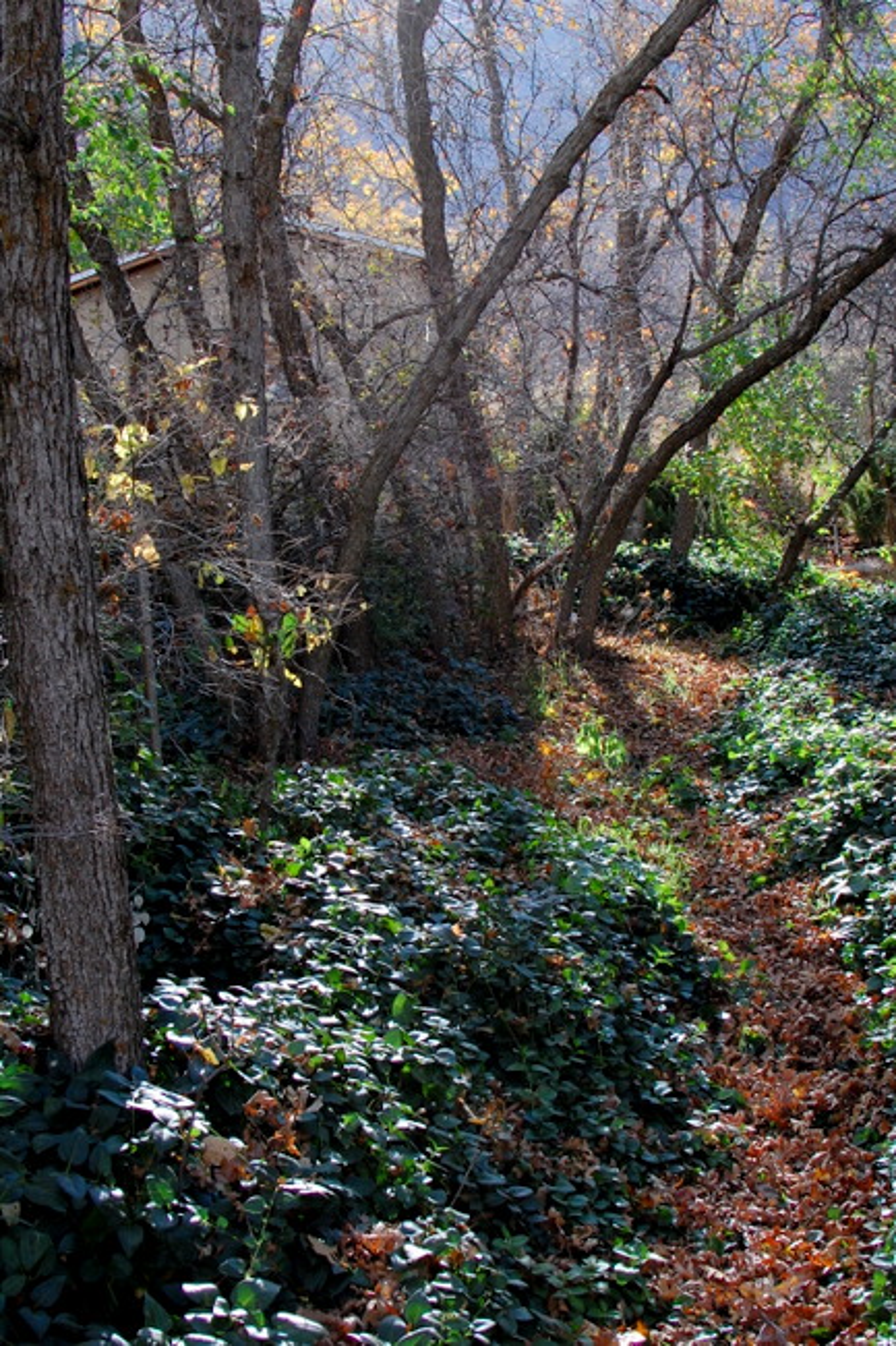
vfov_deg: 37.9
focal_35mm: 52
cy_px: 673
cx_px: 448
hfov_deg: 25.7
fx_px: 1961
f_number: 8
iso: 800
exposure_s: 1/250
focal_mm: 35
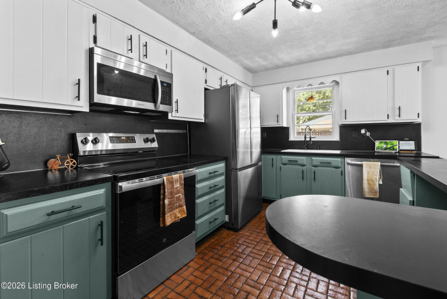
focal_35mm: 16
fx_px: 199
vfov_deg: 73.8
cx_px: 224
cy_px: 150
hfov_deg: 96.7
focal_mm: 16
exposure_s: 1/3
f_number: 11
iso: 800
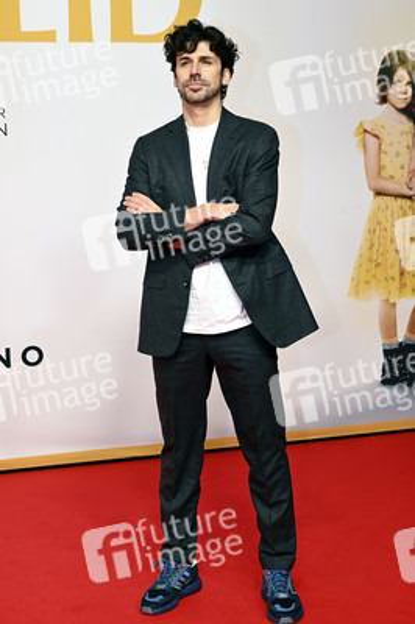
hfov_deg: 22.6
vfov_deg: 33.4
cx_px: 208
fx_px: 1039
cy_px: 312
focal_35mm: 60
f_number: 5
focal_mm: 60
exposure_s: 1/125
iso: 640
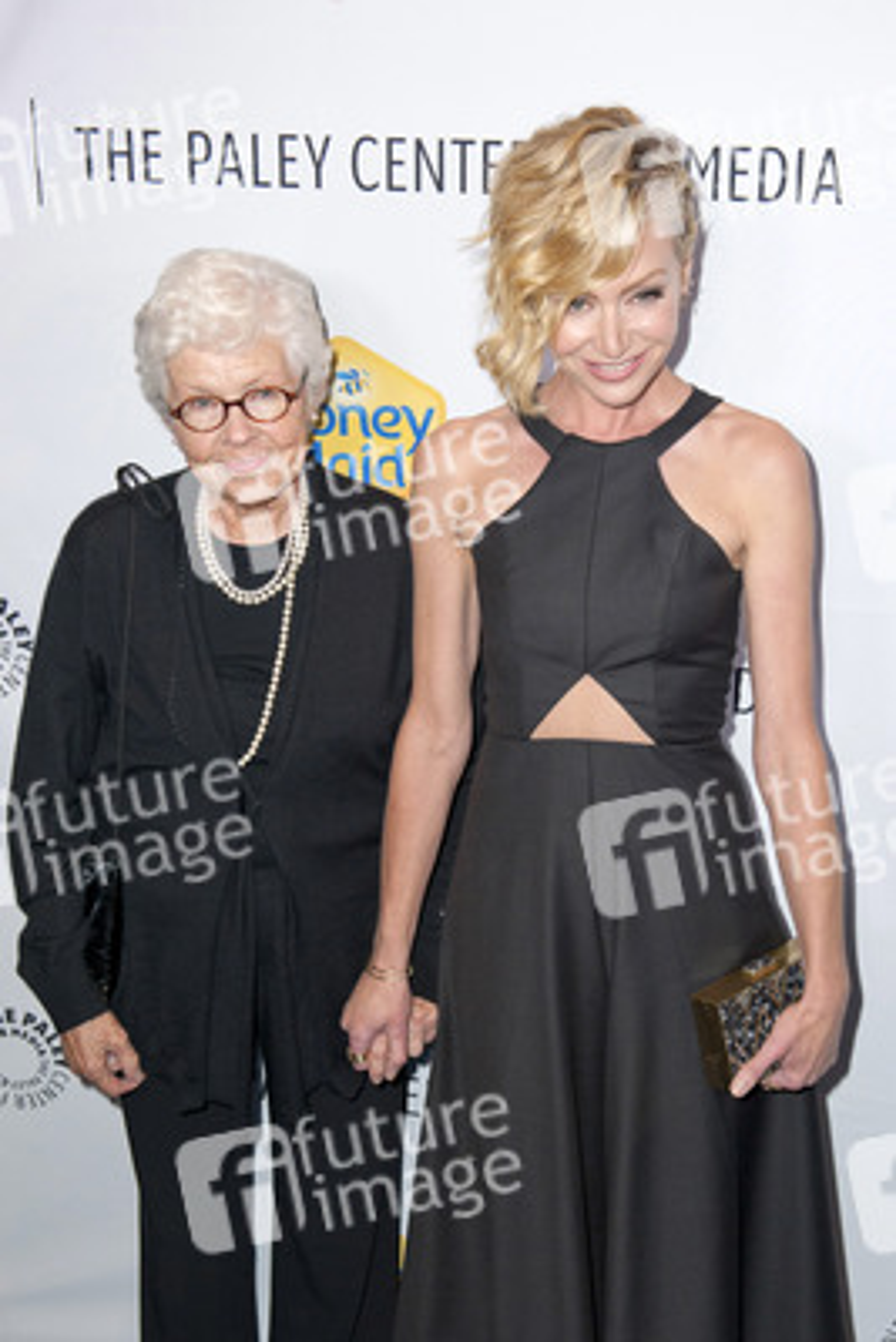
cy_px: 671
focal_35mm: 45
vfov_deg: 43.6
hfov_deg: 29.9
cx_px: 448
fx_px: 1678
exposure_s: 1/400
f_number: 4.5
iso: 500
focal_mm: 45
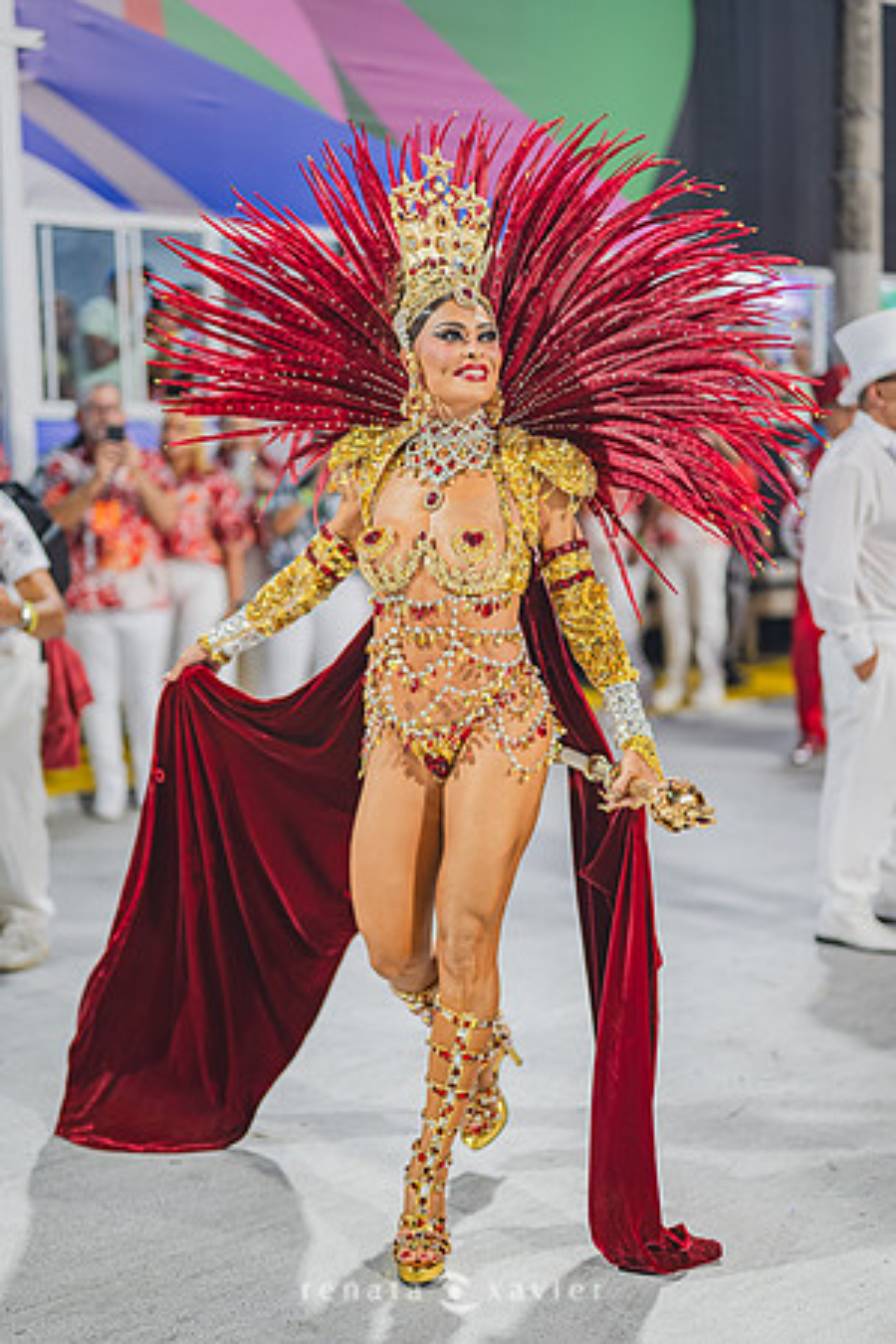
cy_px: 672
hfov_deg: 27.0
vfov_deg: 39.6
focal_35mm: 50
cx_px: 448
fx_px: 1867
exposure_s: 1/400
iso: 800
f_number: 1.2
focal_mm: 50
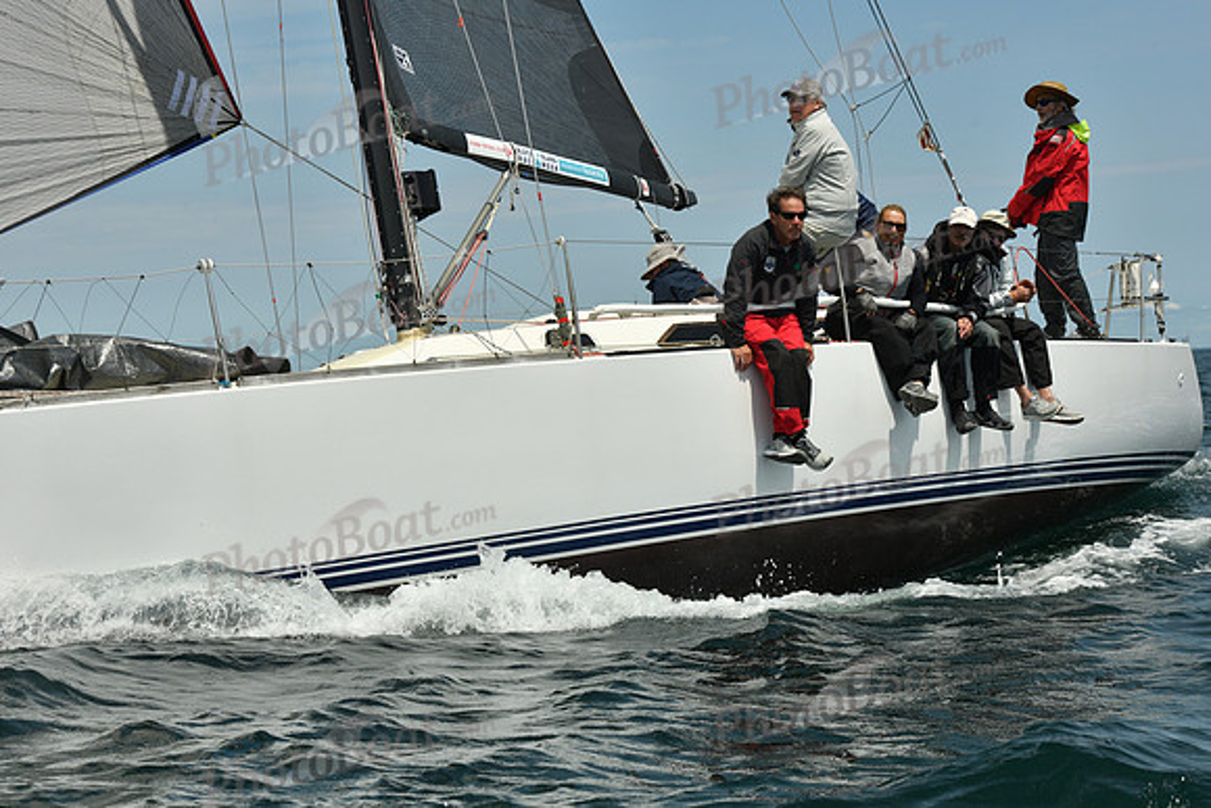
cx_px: 606
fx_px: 2355
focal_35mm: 70
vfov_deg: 19.5
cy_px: 404
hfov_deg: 28.8
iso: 320
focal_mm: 70
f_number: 13
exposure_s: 1/1000
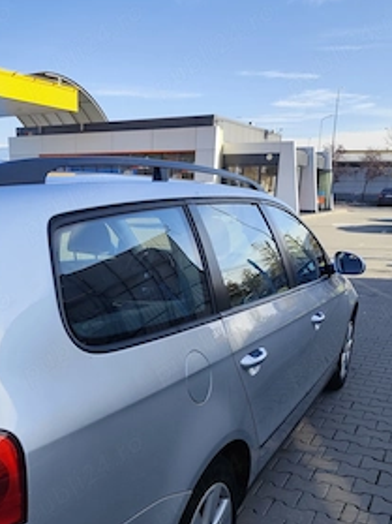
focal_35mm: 33
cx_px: 148
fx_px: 499
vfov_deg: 53.7
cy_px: 368
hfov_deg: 42.6
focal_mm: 6.19
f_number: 1.65
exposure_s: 1/710
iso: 50
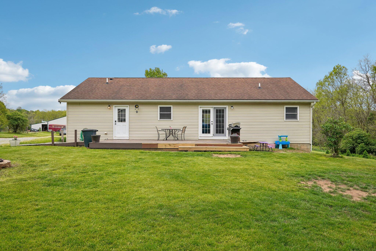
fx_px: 245
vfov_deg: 54.1
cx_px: 188
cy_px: 126
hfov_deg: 74.9
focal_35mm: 24
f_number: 8
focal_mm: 23.5
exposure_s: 1/250
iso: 100
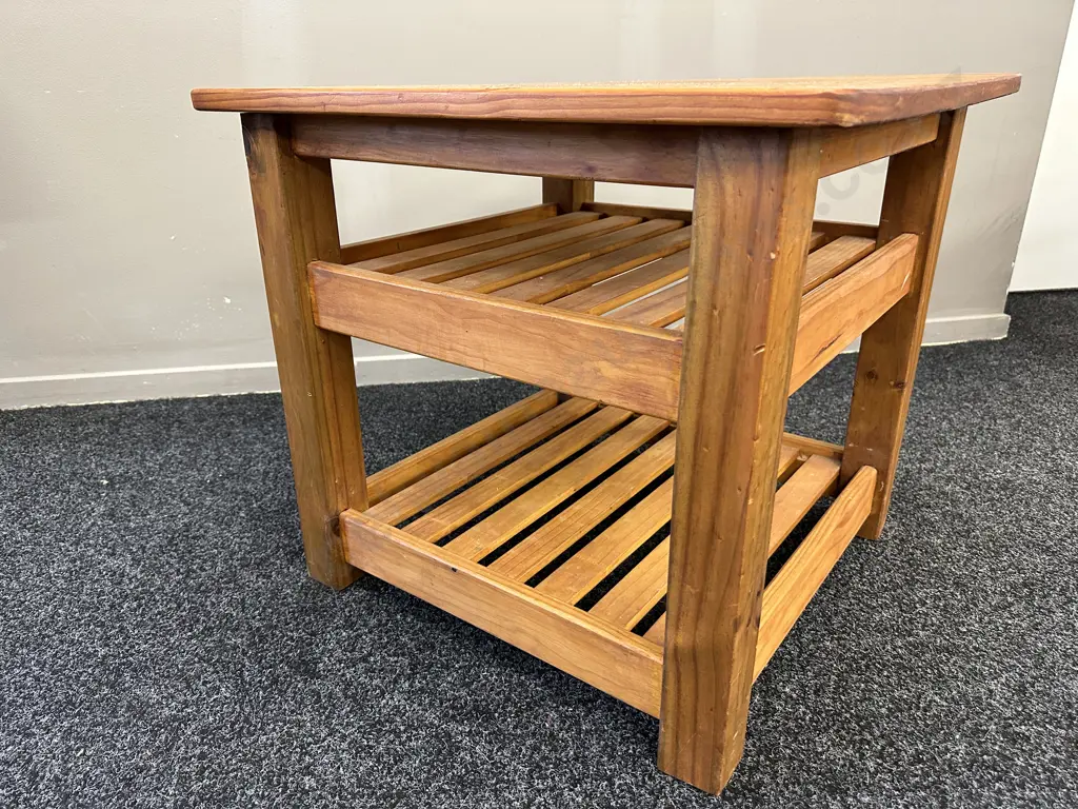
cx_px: 539
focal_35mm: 24
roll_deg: +0.9
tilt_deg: -22.6
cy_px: 404
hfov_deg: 71.6
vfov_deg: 56.8
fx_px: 747
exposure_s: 1/50
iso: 320
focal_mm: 6.86
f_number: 1.78
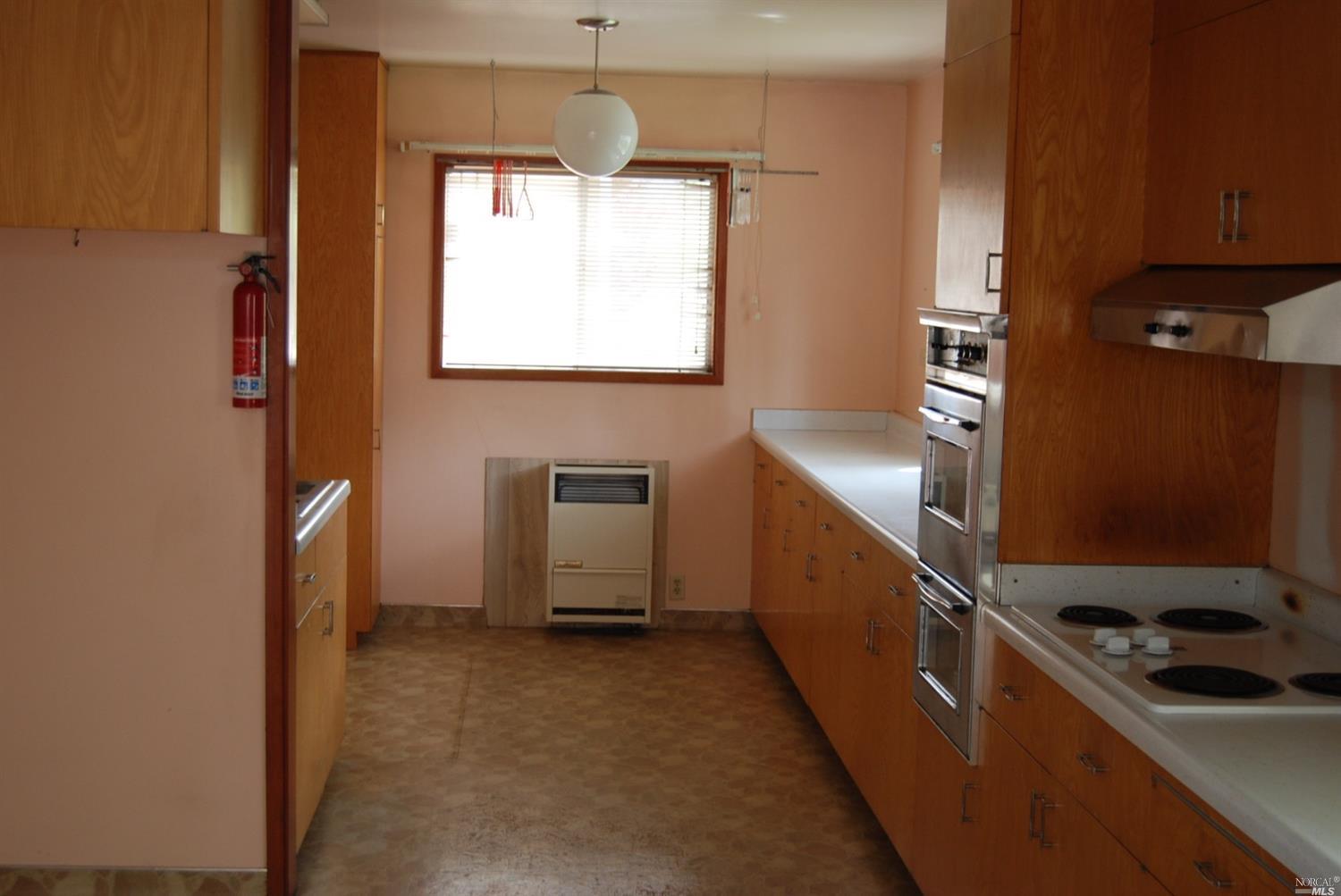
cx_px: 670
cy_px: 448
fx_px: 1790
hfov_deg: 41.1
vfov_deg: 28.1
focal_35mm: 48
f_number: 4.5
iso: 400
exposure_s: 1/40
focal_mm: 32
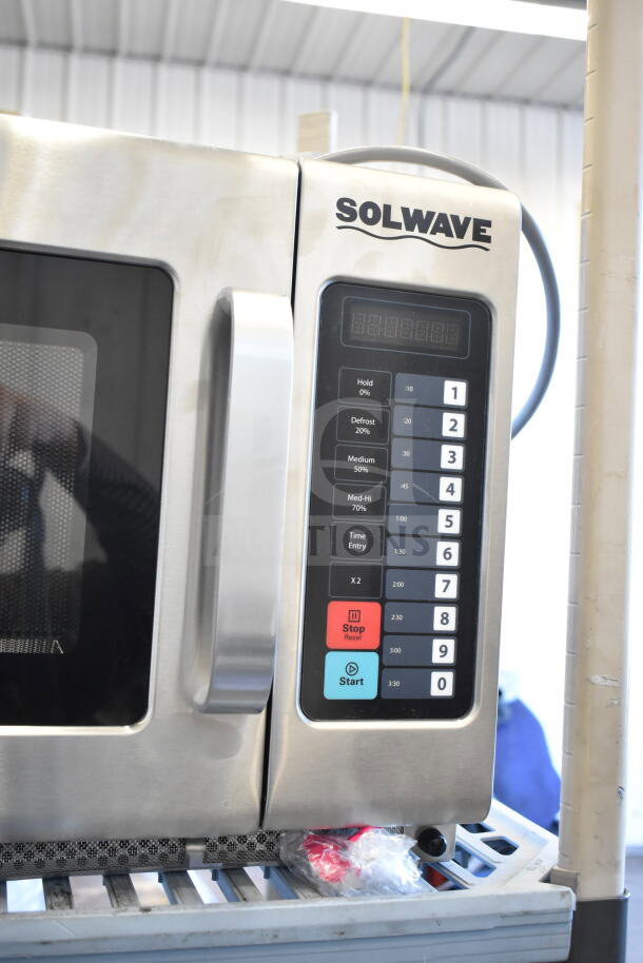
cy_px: 482
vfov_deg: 49.5
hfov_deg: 34.2
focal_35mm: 39
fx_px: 1044
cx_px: 322
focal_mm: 26
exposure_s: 1/100
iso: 1600
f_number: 5
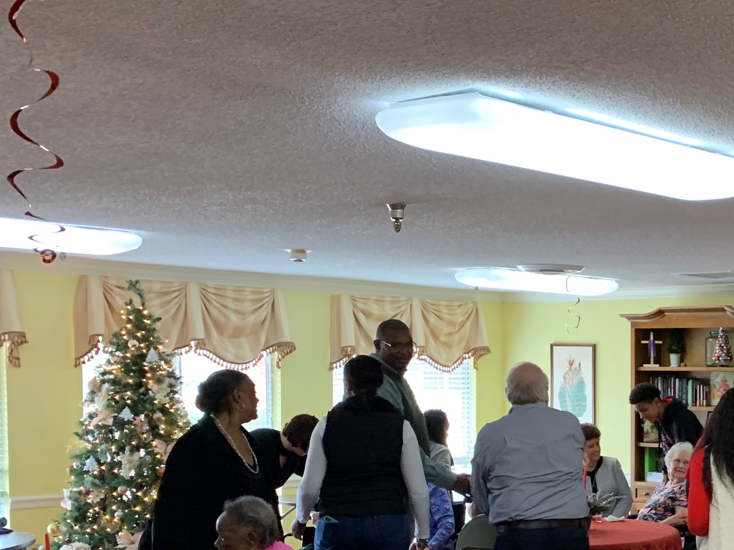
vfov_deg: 26.0
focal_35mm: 55
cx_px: 759
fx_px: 1166
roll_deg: -1.5
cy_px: 461
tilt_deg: -2.8
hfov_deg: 31.8
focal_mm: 4.25
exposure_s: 1/60
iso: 320
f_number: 1.8
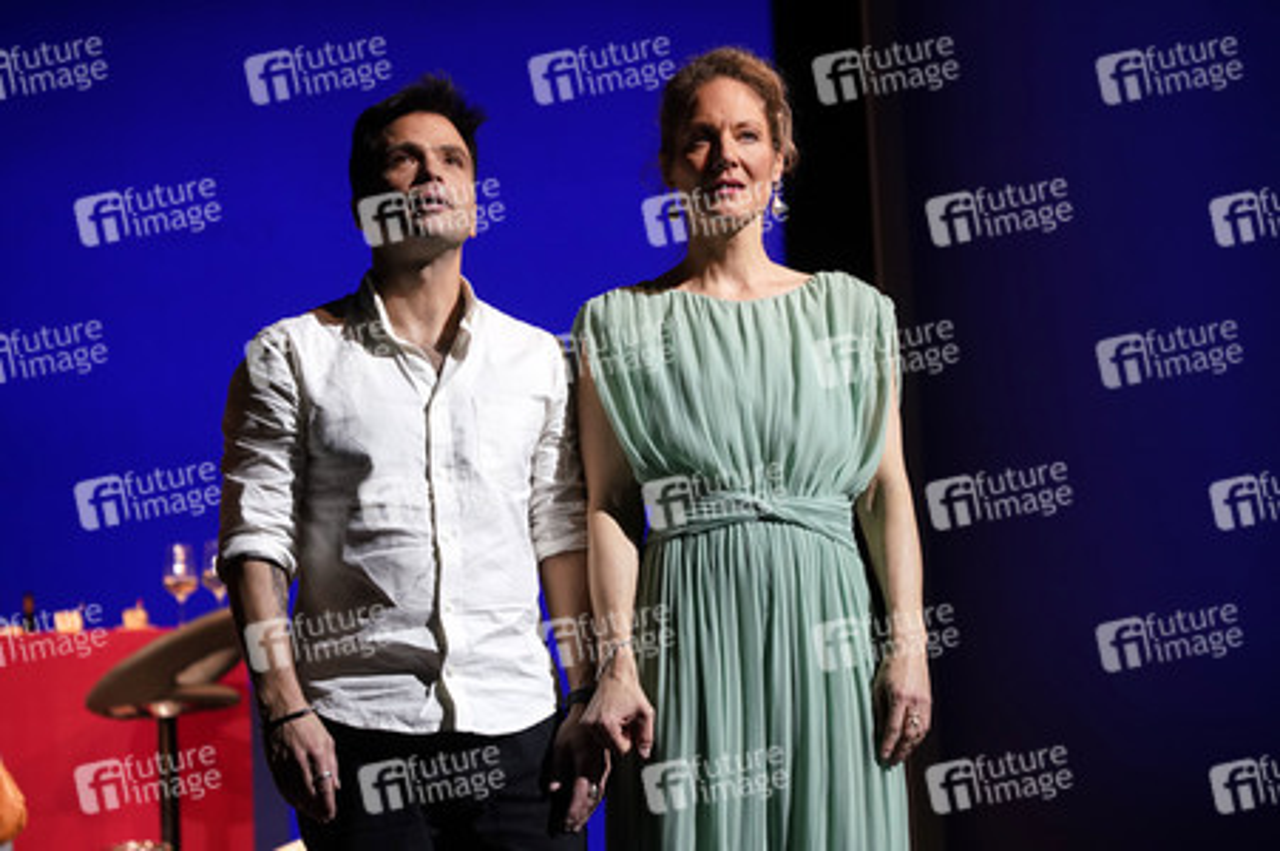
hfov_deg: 15.5
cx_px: 640
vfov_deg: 10.4
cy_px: 426
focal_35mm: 132
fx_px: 4690
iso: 1600
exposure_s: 1/250
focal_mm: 132
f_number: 5.6
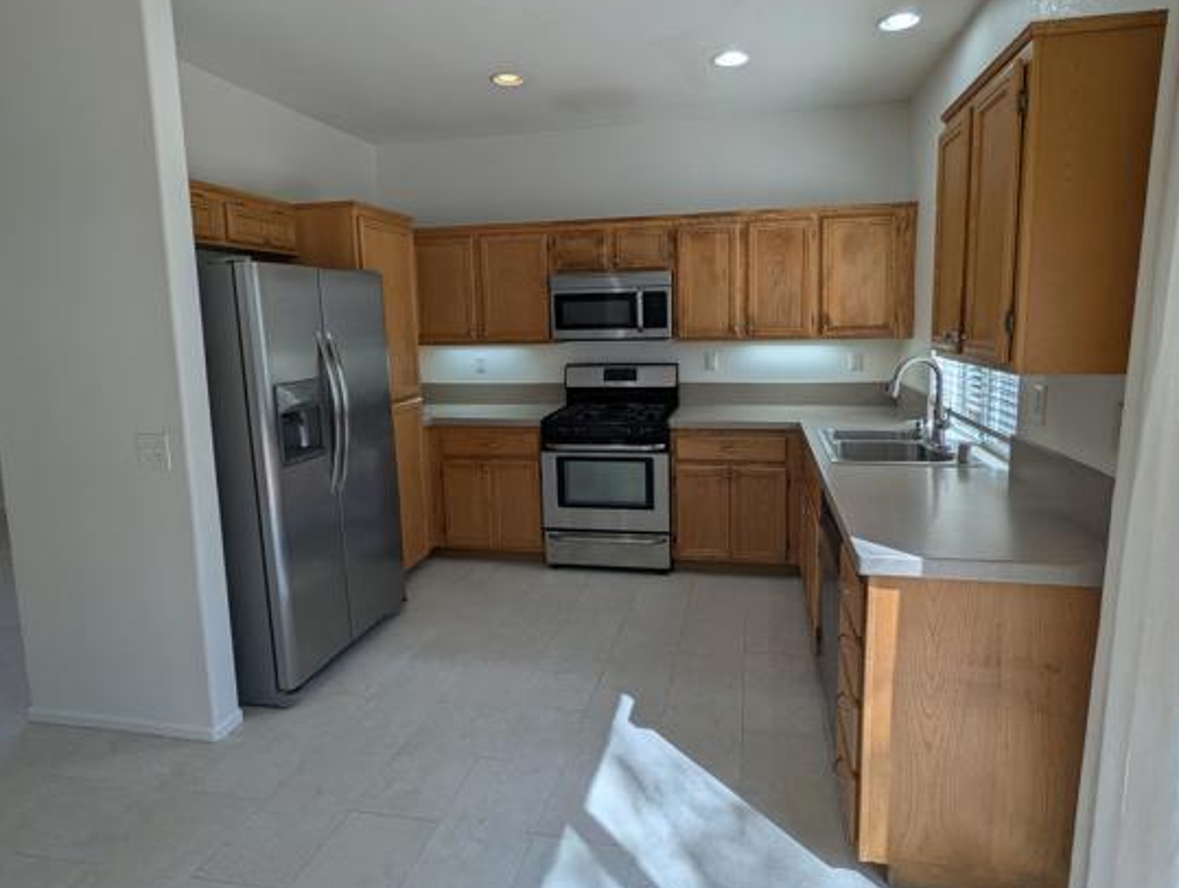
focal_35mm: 19
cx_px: 628
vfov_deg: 68.6
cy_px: 394
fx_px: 648
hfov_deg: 84.5
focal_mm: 2.35
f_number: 2.2
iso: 60
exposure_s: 1/387
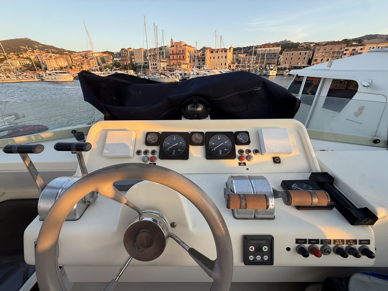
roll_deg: +0.5
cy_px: 146
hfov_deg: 102.1
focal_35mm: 14
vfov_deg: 85.7
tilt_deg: -26.2
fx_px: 157
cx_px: 194
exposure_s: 1/175
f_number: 2.2
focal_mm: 2.22
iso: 50
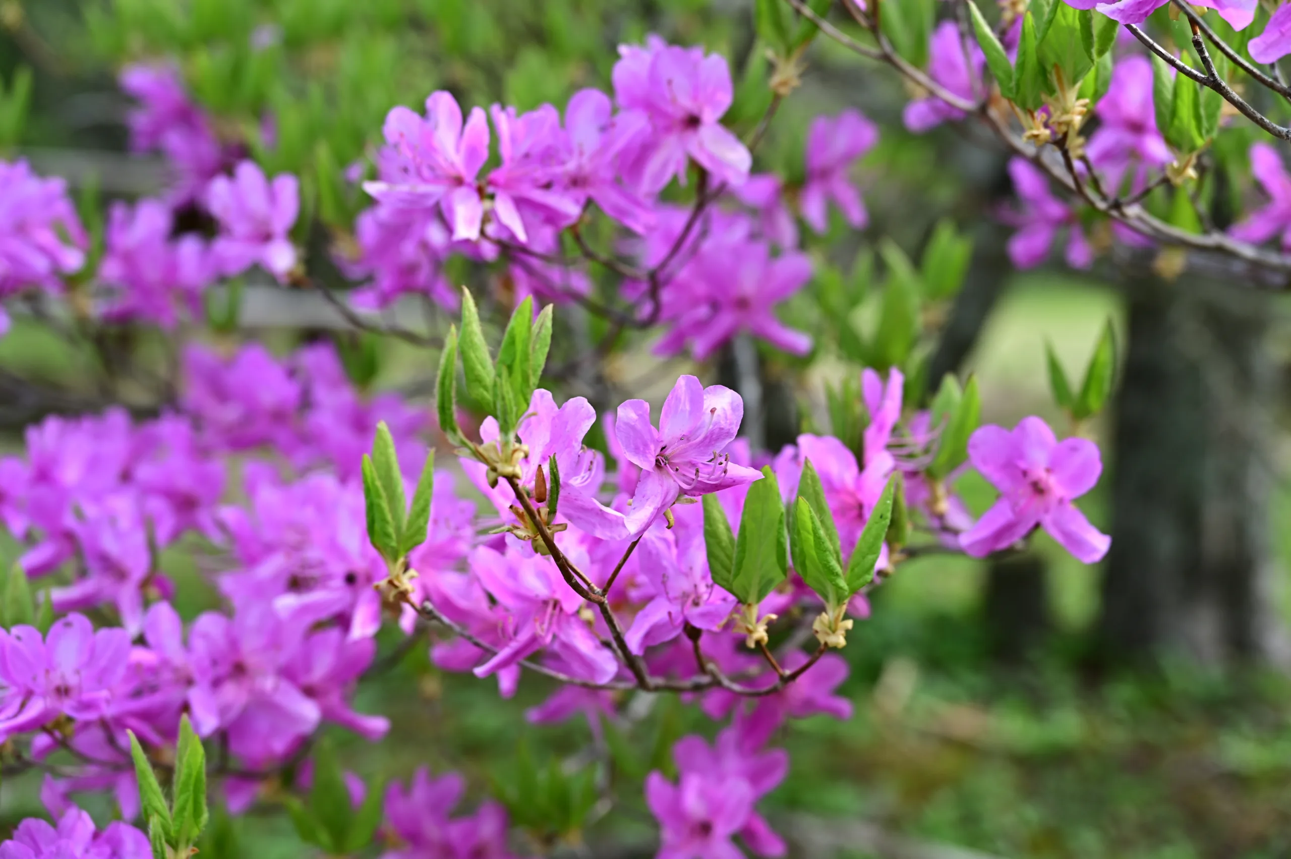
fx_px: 2329
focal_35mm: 65
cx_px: 646
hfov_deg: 31.0
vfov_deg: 20.9
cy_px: 430
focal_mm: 65
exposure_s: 1/160
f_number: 6
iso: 100
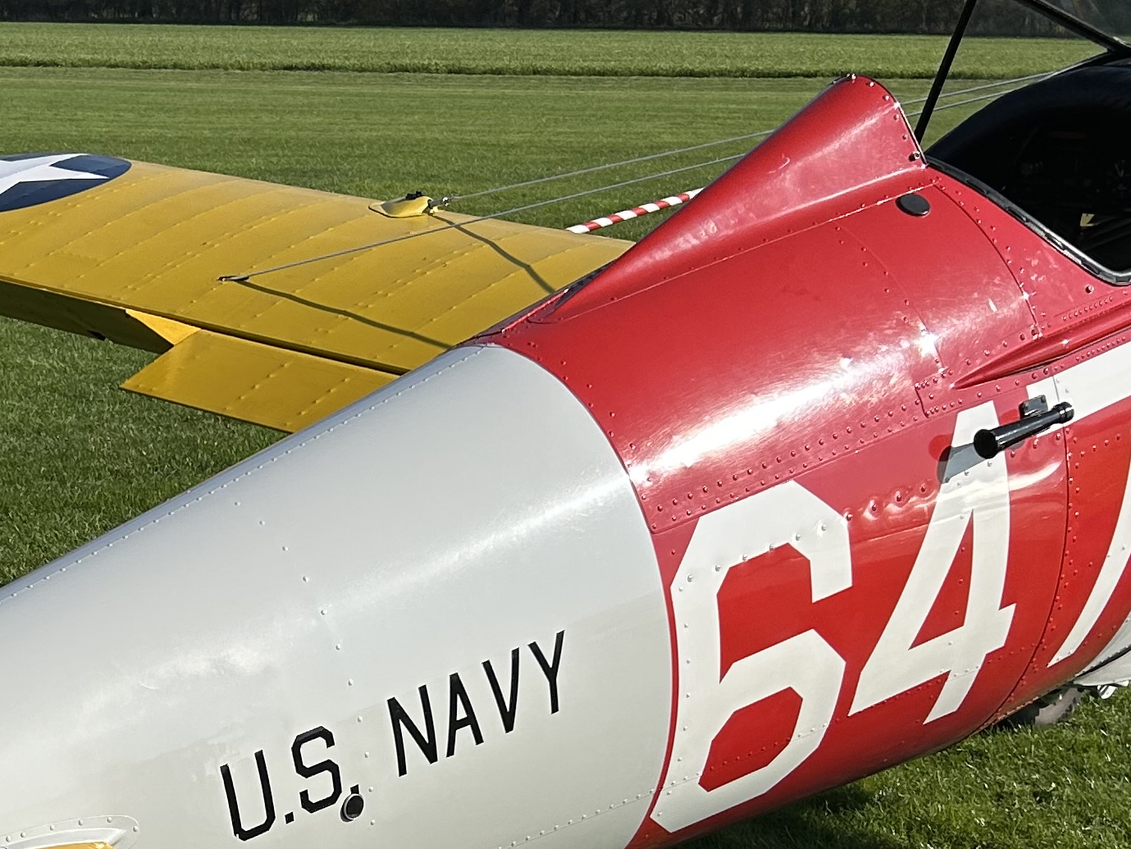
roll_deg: -1.1
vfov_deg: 19.1
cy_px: 764
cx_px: 127
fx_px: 2484
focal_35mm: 76
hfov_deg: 24.9
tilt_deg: -15.9
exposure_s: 1/6211
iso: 50
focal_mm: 5.7
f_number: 1.5
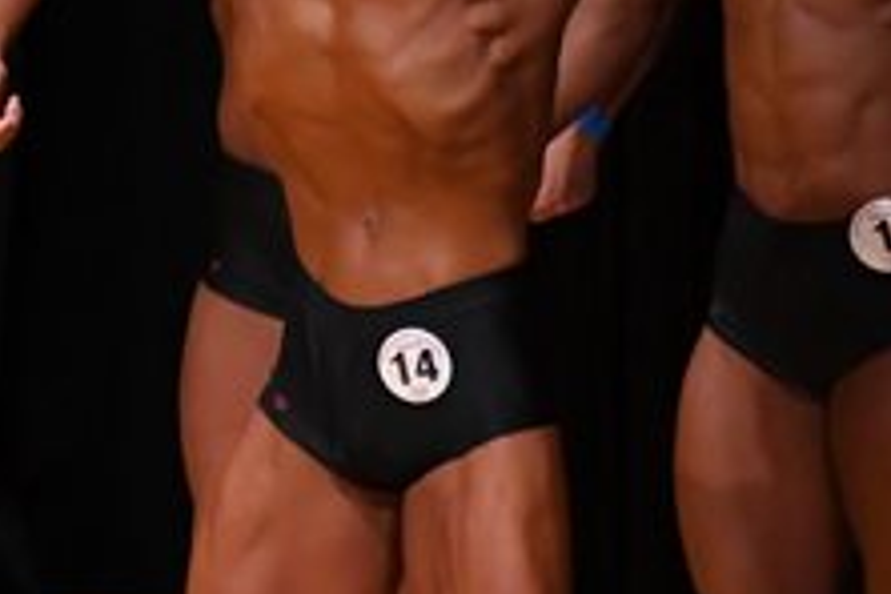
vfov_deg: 1.5
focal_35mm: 890
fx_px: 22026
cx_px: -267
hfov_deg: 2.3
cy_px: 385
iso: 4000
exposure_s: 1/400
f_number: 5.6
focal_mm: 170
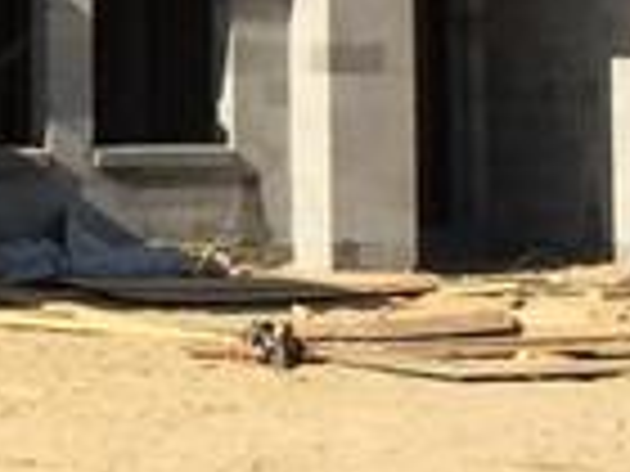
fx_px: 3858
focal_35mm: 212
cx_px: -468
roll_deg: -0.2
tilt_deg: +3.3
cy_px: -229
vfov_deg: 6.9
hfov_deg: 9.0
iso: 32
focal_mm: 4.15
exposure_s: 1/2639
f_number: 2.2
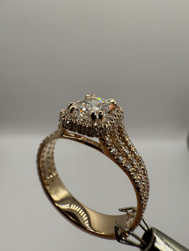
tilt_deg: -34.7
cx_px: 94
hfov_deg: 56.8
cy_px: 126
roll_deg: -3.3
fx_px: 175
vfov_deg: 71.6
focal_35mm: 24
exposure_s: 1/596
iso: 40
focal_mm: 2.22
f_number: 2.2
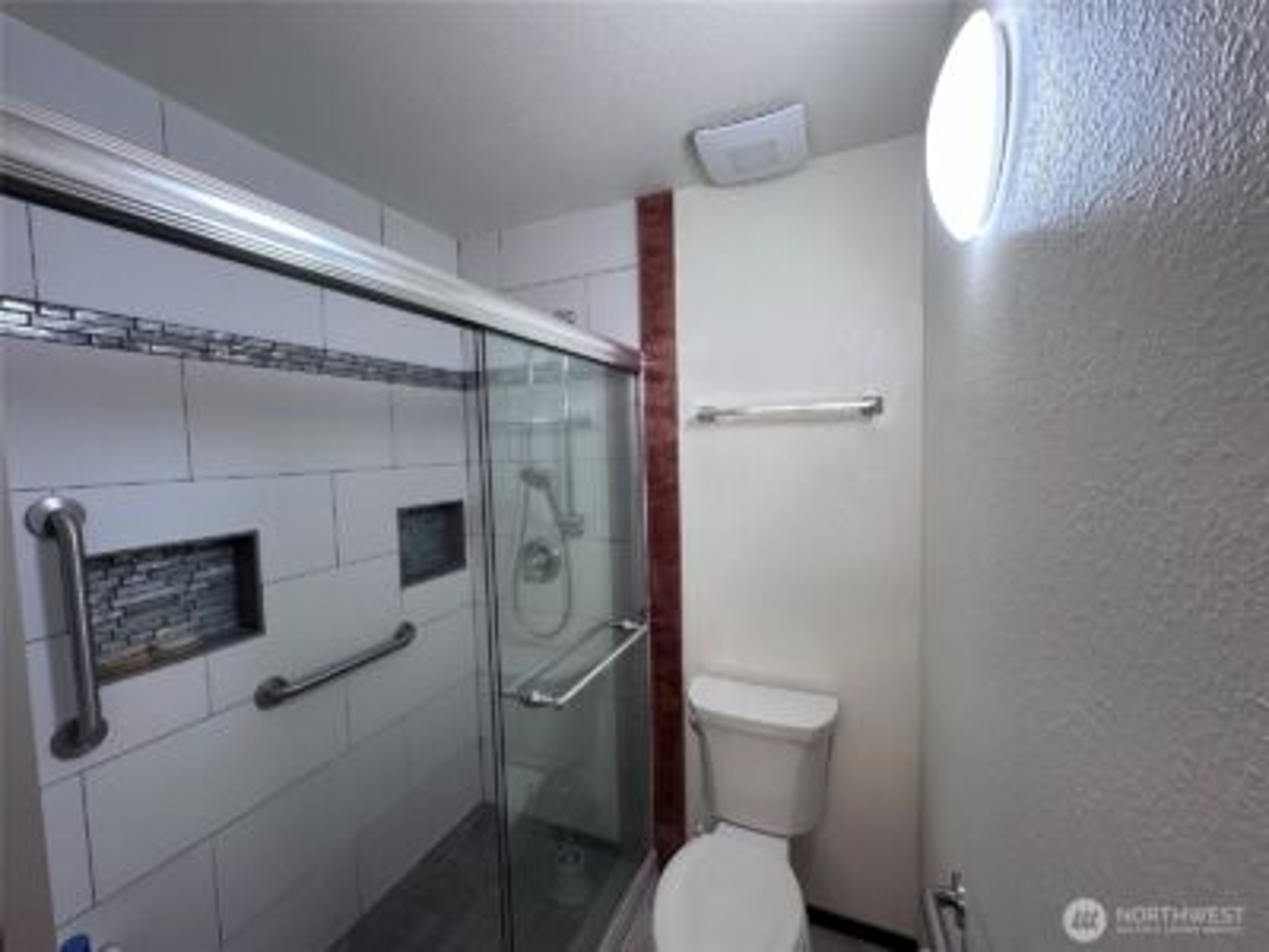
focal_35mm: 14
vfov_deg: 85.7
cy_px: 476
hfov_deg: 102.1
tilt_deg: -2.4
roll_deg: +1.1
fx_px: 513
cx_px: 634
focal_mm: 2.22
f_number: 2.2
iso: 125
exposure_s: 1/124
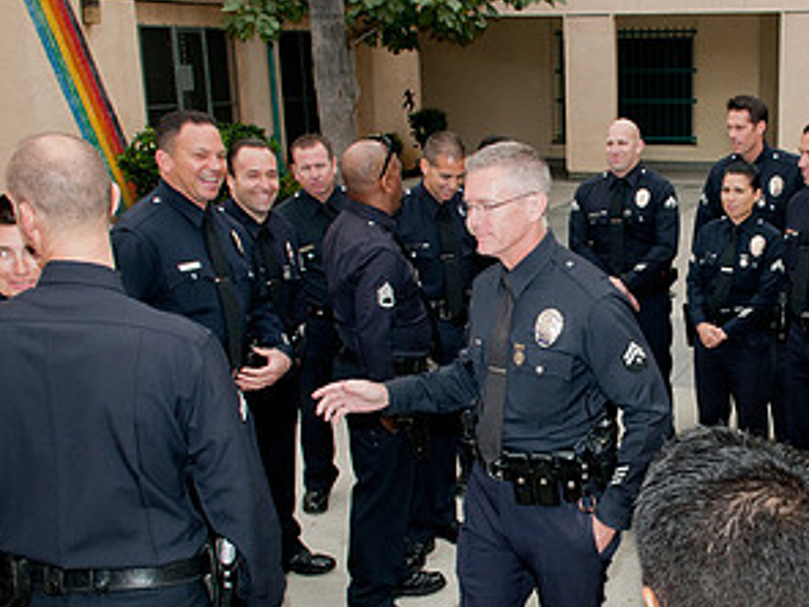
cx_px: 653
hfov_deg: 38.2
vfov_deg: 30.3
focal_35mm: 48
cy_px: 338
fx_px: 1120
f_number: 6.3
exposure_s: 1/250
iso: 640
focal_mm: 17
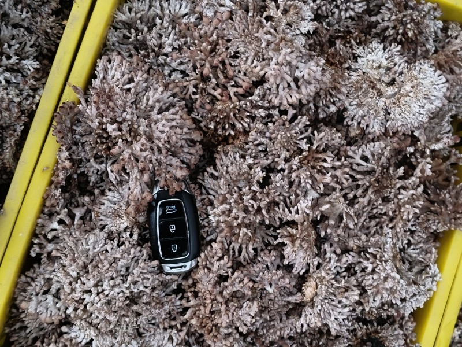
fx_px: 627
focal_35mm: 47
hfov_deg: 40.4
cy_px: 174
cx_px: 231
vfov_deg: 30.9
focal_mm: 4.84
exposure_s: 1/25
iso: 2000
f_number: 1.8
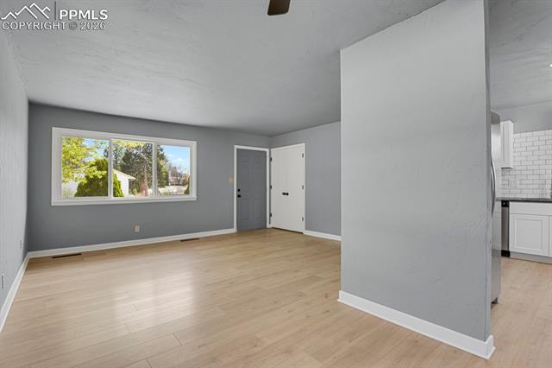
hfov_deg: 93.3
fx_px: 261
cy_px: 184
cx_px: 276
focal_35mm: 17
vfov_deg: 70.4
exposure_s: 1
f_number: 8
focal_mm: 17
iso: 250
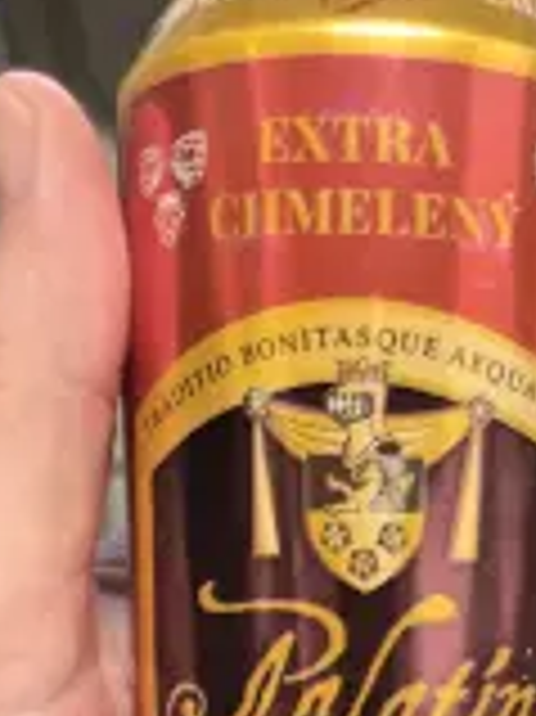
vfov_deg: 30.1
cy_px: 775
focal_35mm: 58
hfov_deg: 24.3
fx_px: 1199
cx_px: 504
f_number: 1.8
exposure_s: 1/100
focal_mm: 5.4
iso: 400
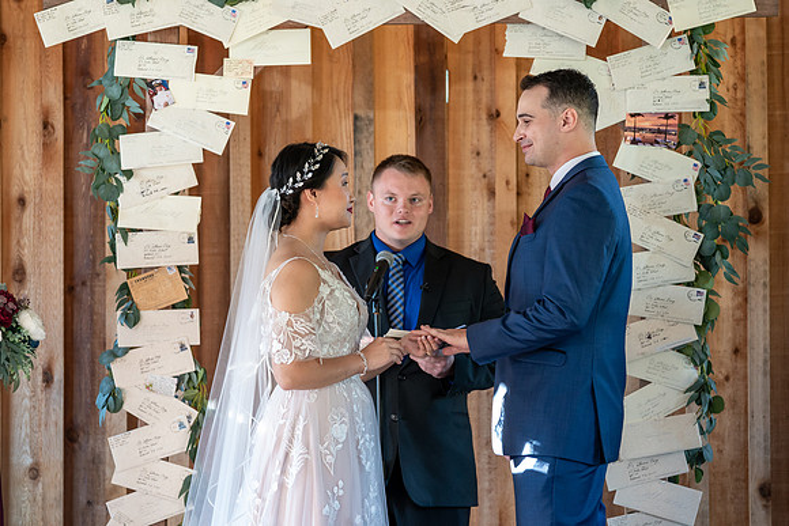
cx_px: 394
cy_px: 263
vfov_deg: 11.2
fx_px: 2674
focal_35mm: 122
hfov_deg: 16.8
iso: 2000
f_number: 4
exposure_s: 1/200
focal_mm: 122
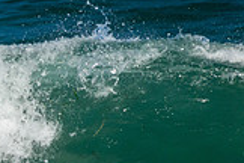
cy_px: 132
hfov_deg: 0.6
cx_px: -162
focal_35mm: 3288
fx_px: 22284
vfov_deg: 0.4
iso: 720
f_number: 11
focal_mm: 800
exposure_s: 1/2000
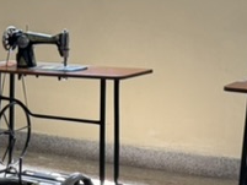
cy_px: 127
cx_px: -229
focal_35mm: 122
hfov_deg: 13.9
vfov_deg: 12.1
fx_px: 871
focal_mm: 6.76
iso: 80
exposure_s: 1/100
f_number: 1.78
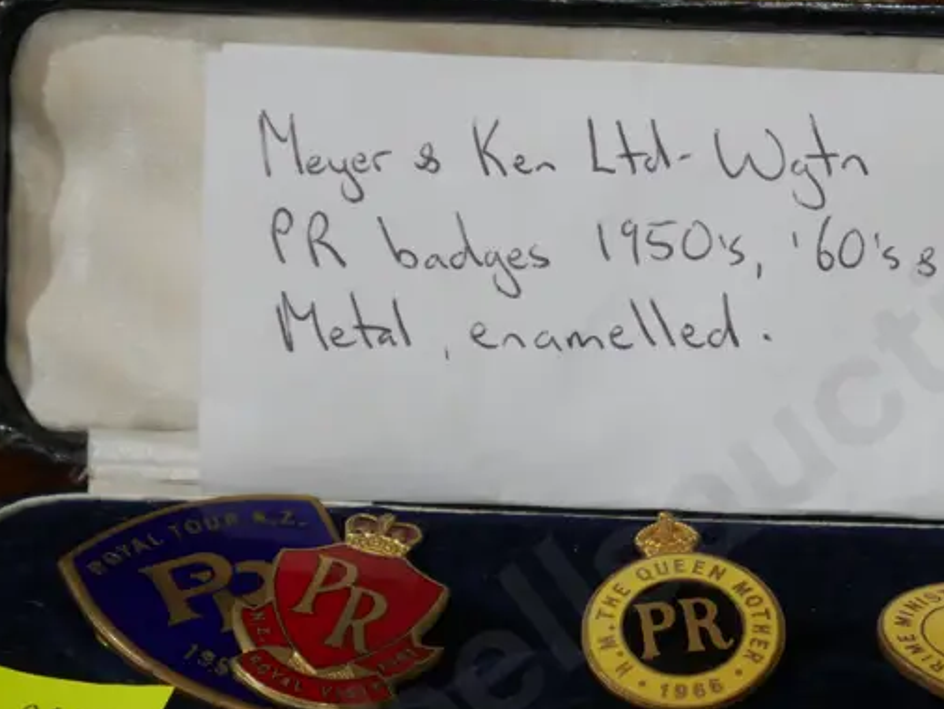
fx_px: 4311
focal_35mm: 158
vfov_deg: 9.4
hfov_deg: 12.4
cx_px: 795
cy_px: 449
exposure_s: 1/100
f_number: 5.6
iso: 640
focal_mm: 39
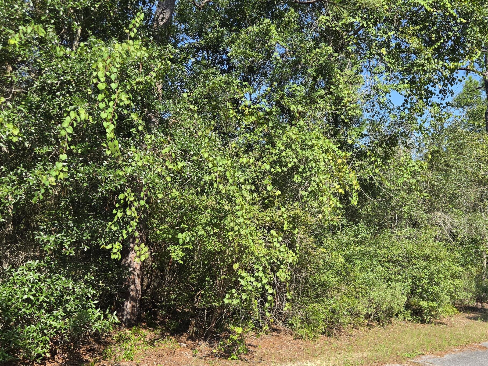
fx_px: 536
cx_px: 287
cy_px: 238
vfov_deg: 37.4
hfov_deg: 48.7
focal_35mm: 38
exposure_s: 1/1874
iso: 80
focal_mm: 5.4
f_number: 1.8
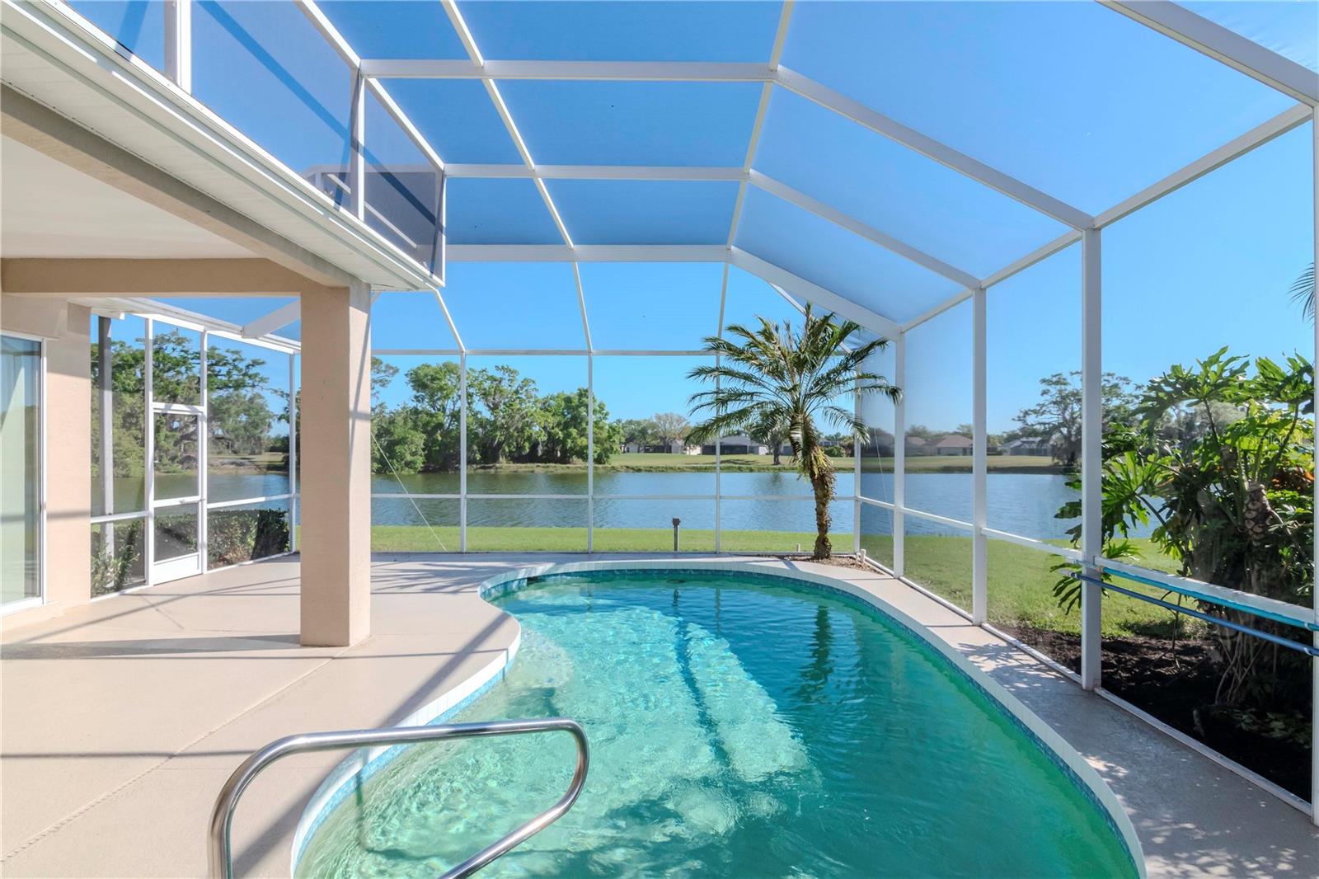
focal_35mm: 20
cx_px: 660
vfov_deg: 63.2
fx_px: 714
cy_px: 440
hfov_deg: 85.4
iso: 640
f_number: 14
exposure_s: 1/250
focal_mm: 13
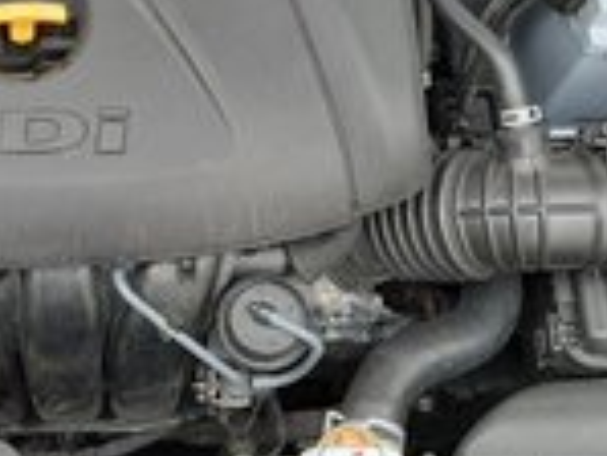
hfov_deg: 28.7
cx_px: 191
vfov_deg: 21.8
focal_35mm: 67
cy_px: 118
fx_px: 1176
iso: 64
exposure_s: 1/60
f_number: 2
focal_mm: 4.6
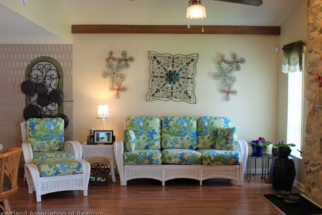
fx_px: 385
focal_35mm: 43
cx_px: 159
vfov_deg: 31.2
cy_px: 108
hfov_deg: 45.4
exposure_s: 1/40
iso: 200
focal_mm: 28
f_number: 3.2
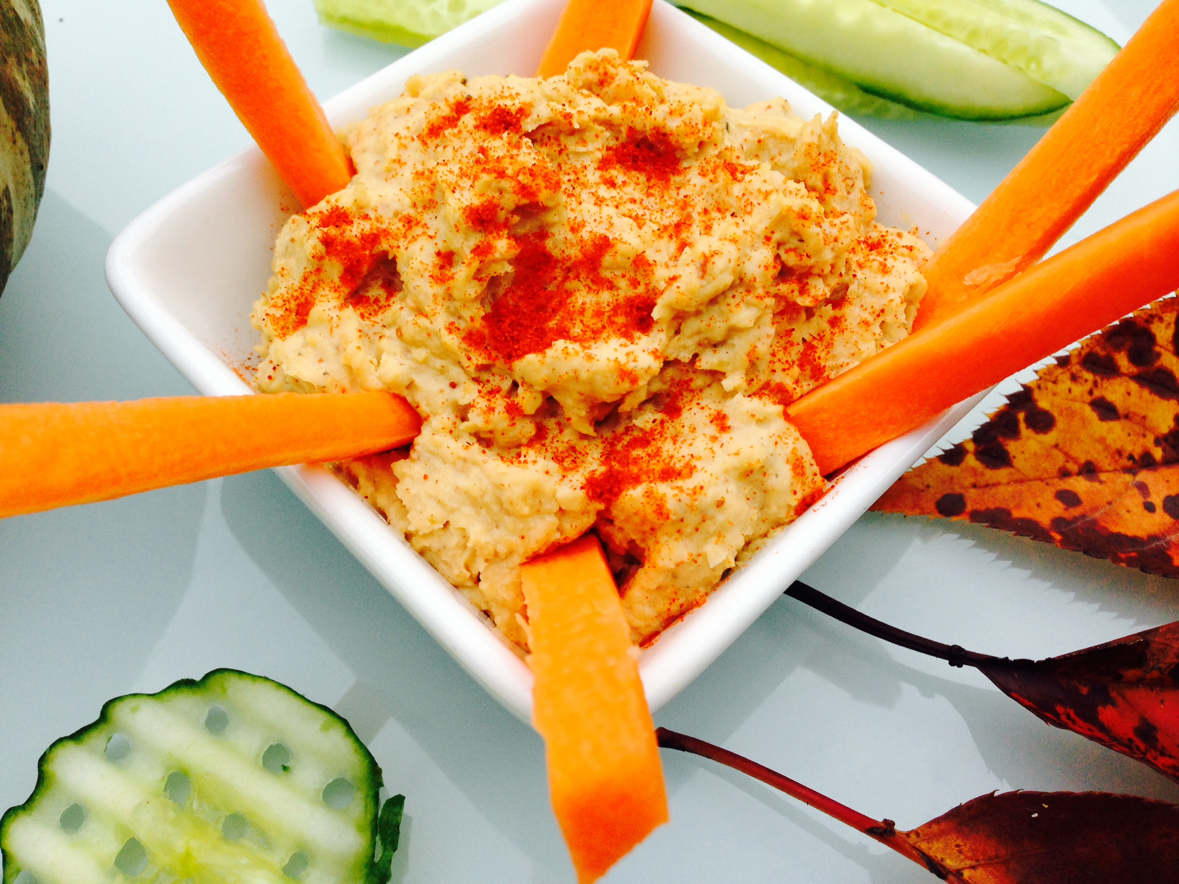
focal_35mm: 33
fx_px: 1124
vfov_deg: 42.9
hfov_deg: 55.4
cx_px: 590
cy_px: 442
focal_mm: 4.12
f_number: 2.4
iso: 80
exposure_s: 1/120
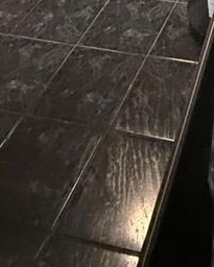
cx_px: 271
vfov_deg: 18.9
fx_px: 506
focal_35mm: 64
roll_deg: +0.1
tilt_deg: -9.4
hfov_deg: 21.7
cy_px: -262
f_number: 2.2
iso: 1000
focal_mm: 2.22
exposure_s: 1/40
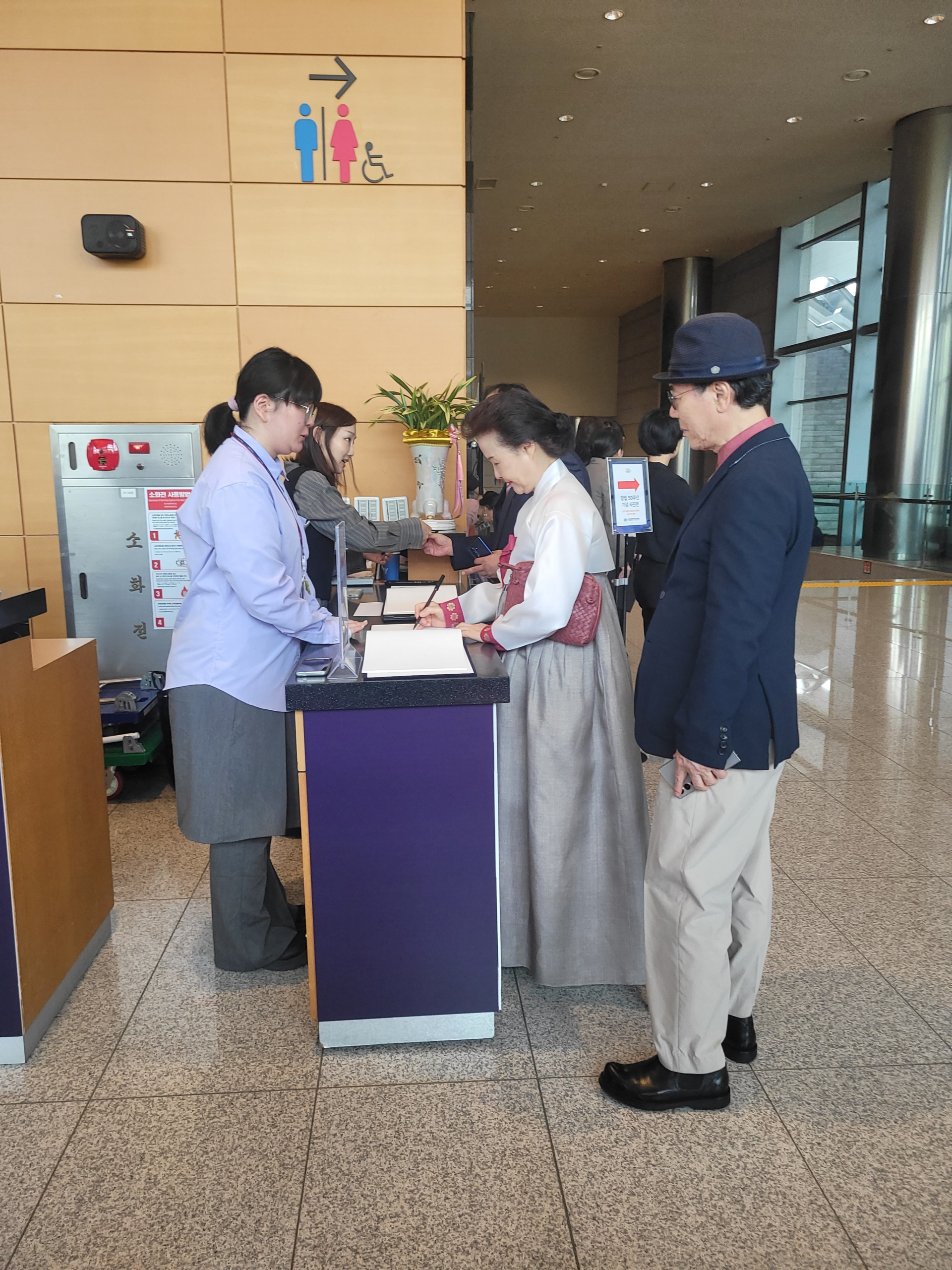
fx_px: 953
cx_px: 476
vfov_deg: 67.3
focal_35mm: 26
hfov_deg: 53.1
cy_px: 635
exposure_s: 1/120
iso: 125
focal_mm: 5.4
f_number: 1.8
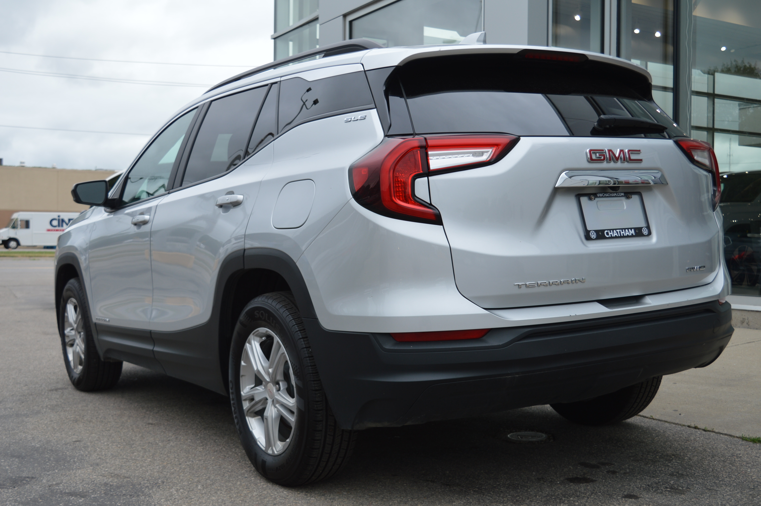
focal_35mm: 44
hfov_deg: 45.0
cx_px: 380
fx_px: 919
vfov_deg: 30.8
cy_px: 253
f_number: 5.6
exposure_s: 1/125
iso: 100
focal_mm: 29
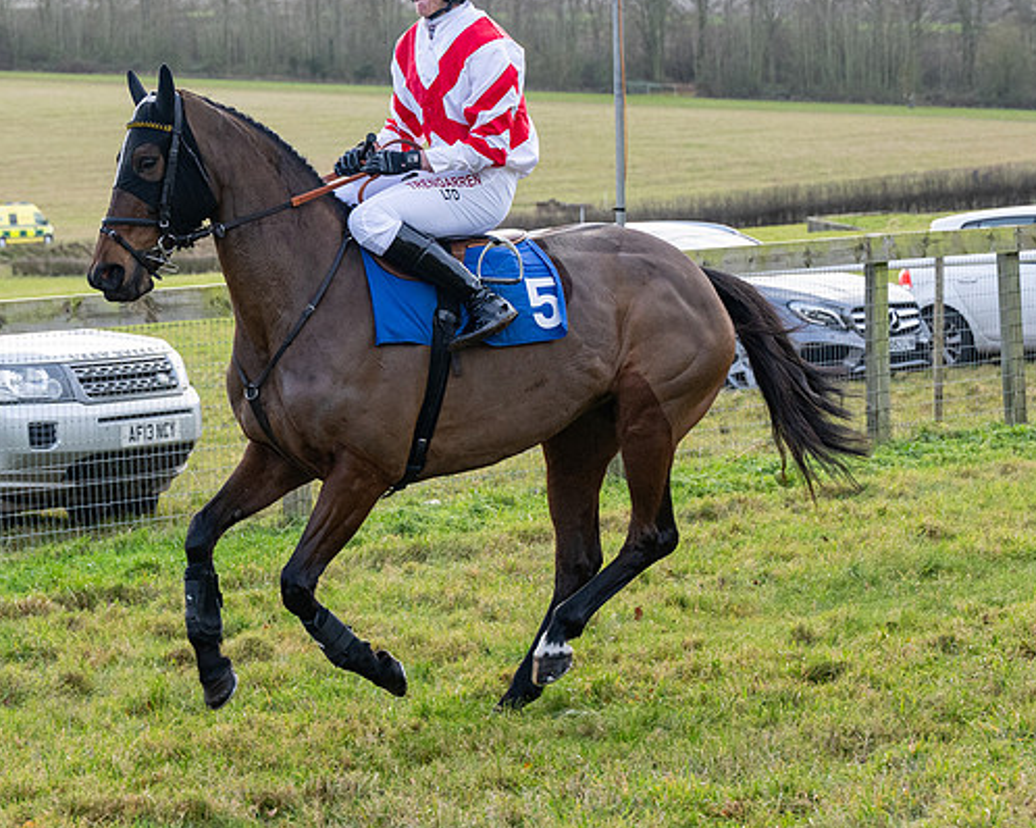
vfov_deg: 10.0
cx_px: 482
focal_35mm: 155
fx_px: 4751
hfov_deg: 12.4
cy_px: 386
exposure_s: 1/1000
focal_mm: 70
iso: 800
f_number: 5
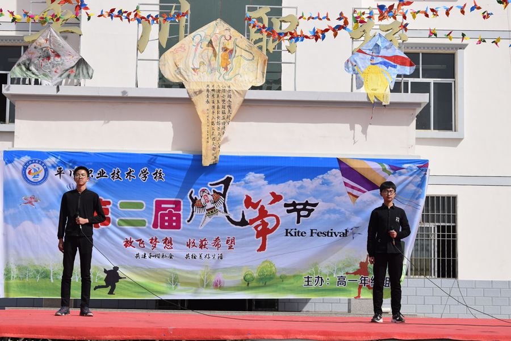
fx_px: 1108
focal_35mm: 78
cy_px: 170
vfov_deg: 17.5
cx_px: 256
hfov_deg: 26.0
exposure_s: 1/500
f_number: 11
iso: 200
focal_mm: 52
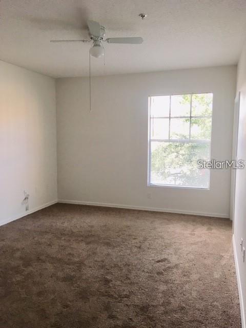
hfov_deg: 48.2
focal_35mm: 29
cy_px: 164
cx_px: 123
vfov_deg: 61.7
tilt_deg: -5.2
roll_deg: -0.4
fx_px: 275
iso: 32
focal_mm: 4.15
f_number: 2.2
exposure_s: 1/30
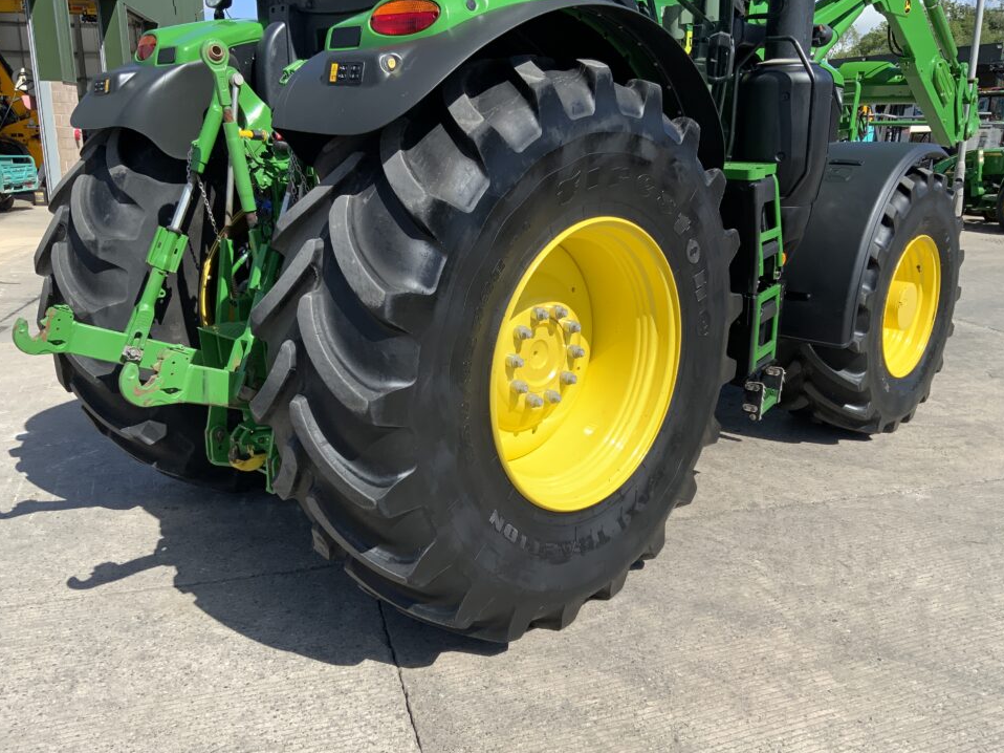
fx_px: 899
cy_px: 375
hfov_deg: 58.4
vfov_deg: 45.4
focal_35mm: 31
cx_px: 514
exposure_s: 1/1412
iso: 16
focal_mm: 3
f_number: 1.8
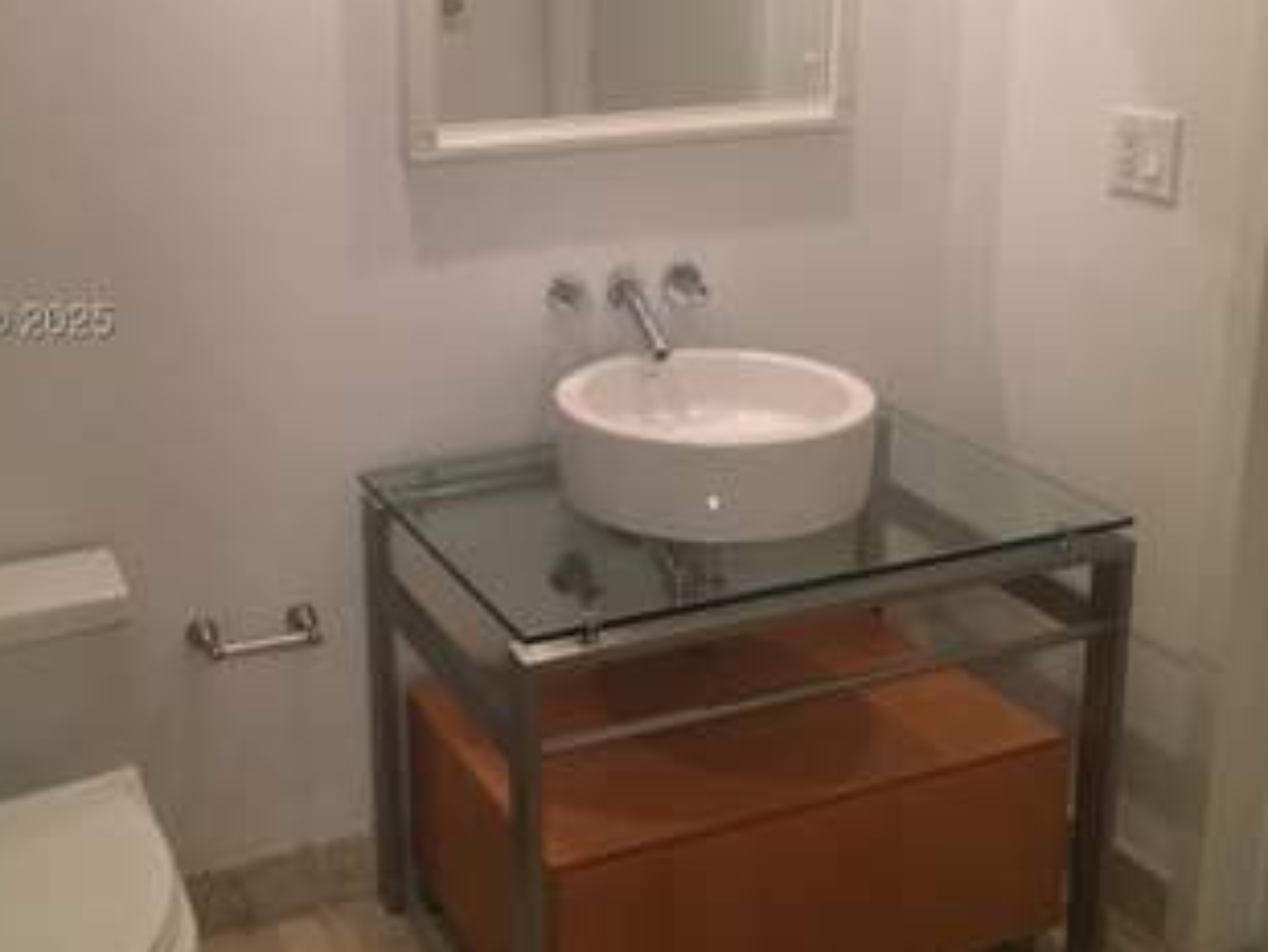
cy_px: 328
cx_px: 476
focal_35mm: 45
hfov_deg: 41.8
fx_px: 1649
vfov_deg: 32.0
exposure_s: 1/30
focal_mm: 4.15
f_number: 2.2
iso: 125
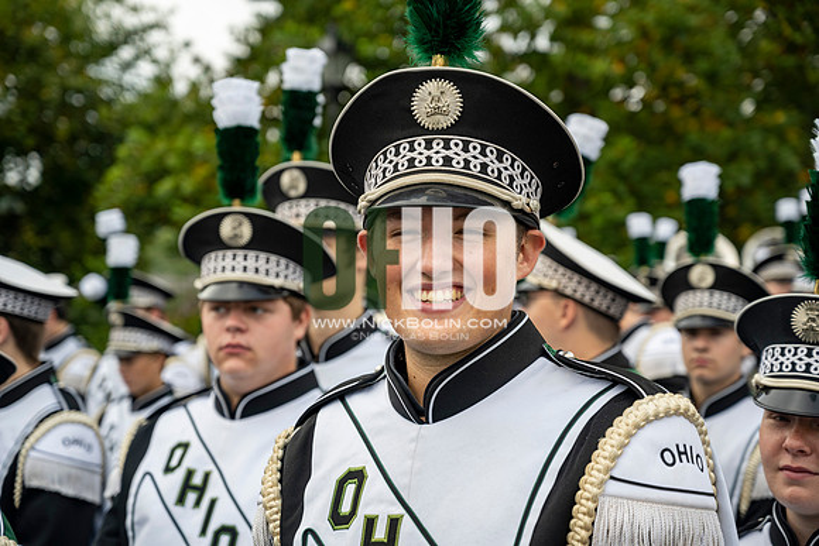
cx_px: 410
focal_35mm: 68
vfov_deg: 20.0
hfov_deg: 29.6
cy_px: 273
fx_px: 1547
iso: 400
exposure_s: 1/800
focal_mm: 68
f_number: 4
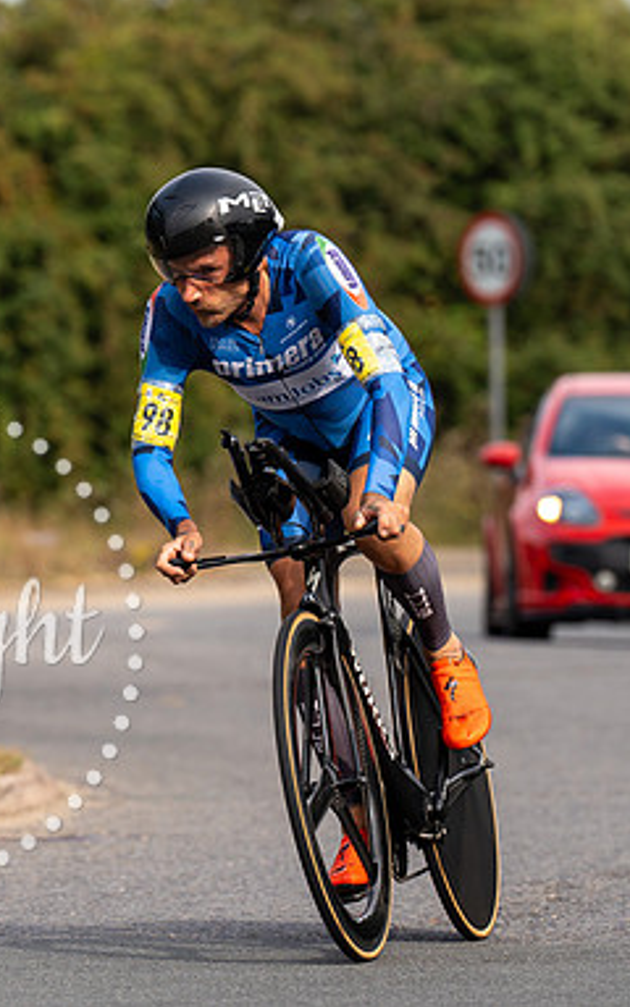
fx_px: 9972
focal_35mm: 363
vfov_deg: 5.8
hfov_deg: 3.6
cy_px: 385
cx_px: 128
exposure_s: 1/1000
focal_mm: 185
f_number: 4
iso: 160
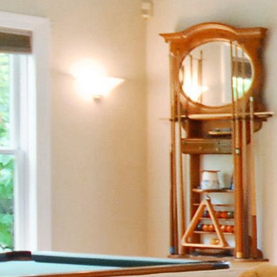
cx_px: 753
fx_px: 996
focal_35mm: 110
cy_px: 230
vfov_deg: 15.7
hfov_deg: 11.5
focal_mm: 10
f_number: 5.6
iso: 800
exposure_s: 1/60
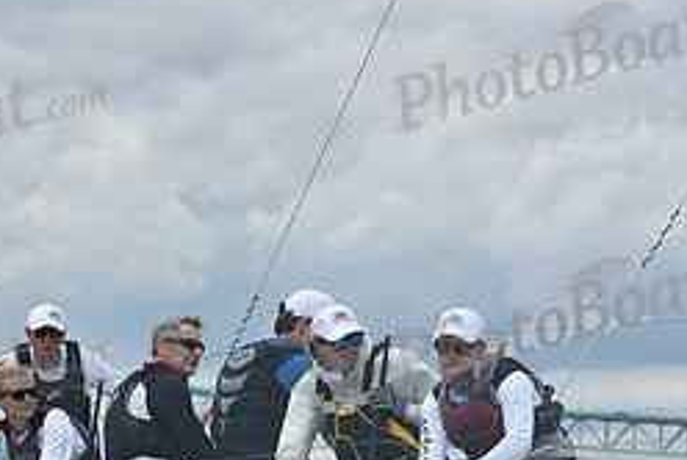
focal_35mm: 201
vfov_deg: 6.8
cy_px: 497
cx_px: 252
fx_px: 3840
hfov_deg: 10.2
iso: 250
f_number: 7.1
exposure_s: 1/1000
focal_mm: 86
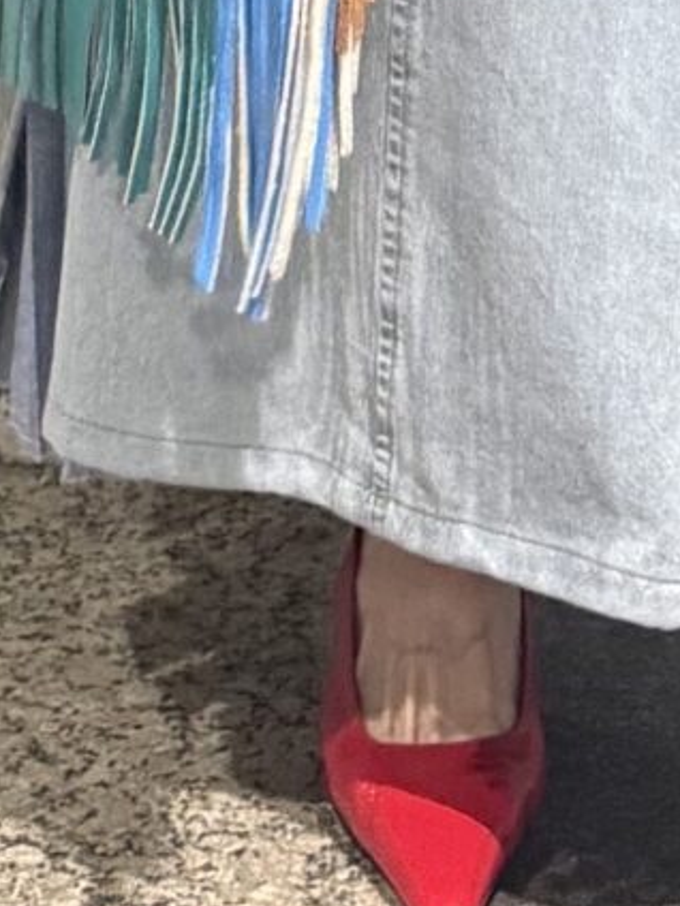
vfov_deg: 11.4
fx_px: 3798
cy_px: -1259
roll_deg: +0.2
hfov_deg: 10.2
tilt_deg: +4.8
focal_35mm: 145
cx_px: -2
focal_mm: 6.76
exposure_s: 1/60
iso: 320
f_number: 1.78
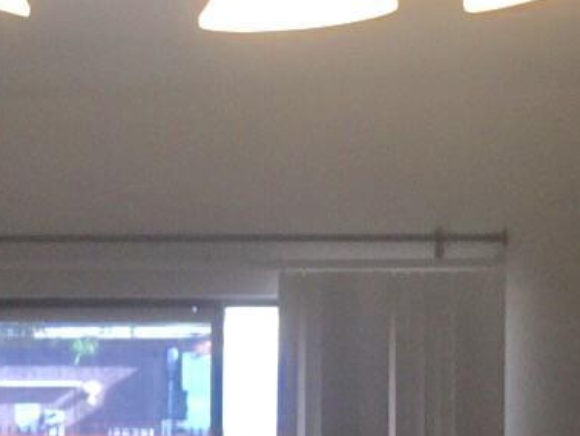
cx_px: 55
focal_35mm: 157
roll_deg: -0.5
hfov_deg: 12.5
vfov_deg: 9.4
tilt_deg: +1.0
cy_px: 439
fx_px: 2632
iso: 32
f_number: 2.2
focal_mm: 4.15
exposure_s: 1/40
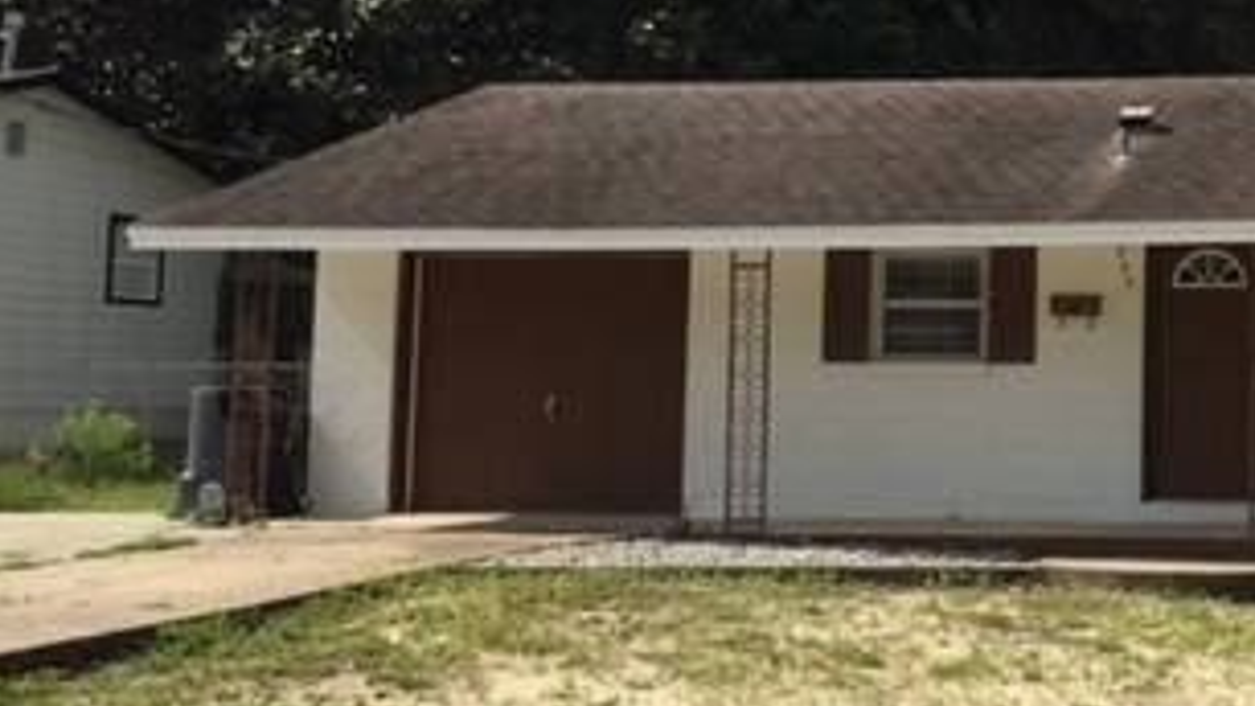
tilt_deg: +4.3
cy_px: 193
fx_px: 2196
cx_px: 1271
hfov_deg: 29.6
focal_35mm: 66
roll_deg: -1.8
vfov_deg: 18.2
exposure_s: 1/2639
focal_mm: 4.15
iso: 32
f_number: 2.2
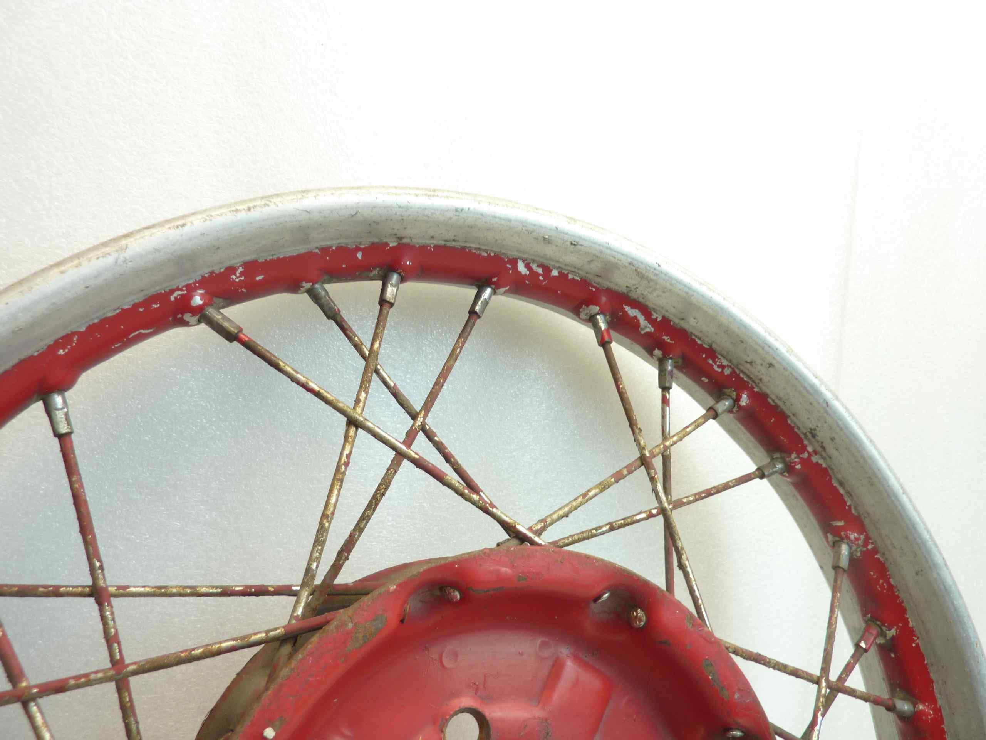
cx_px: 493
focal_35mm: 25
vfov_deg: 54.9
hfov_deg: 69.4
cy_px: 370
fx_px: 712
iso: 80
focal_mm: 4.1
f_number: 3.3
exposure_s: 1/13
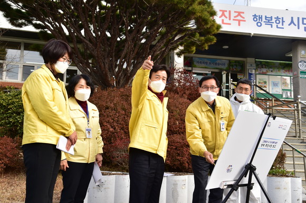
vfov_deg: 33.4
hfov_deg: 48.5
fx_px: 340
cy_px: 102
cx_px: 153
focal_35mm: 40
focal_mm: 40
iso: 320
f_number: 7.1
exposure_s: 1/250
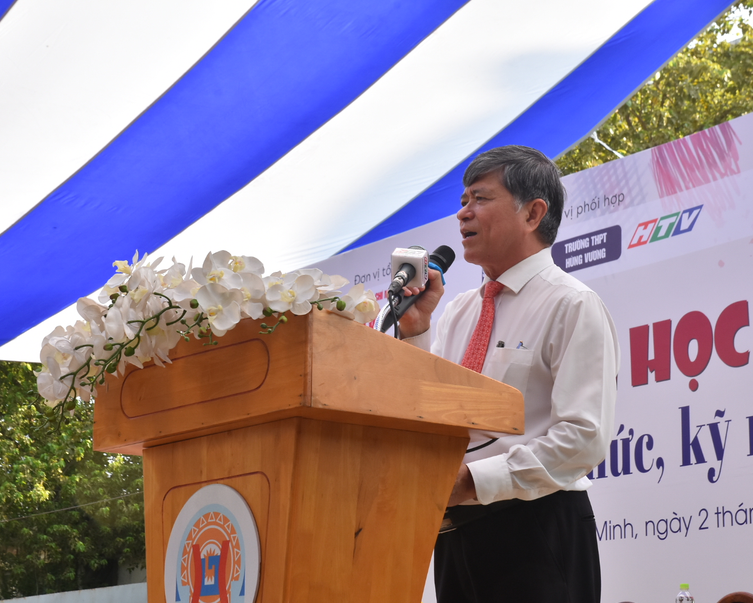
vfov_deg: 18.1
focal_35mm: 85
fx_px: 1894
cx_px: 427
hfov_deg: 22.5
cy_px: 302
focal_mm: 50
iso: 400
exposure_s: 1/125
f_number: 11
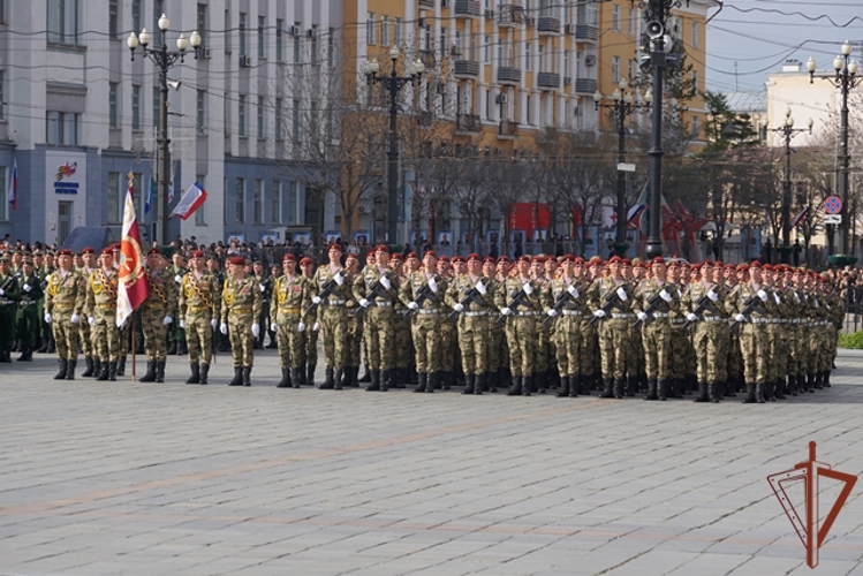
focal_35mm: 112
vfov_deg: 12.2
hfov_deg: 18.2
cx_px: 432
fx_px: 2698
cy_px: 288
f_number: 6.3
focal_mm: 75
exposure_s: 1/400
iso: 100
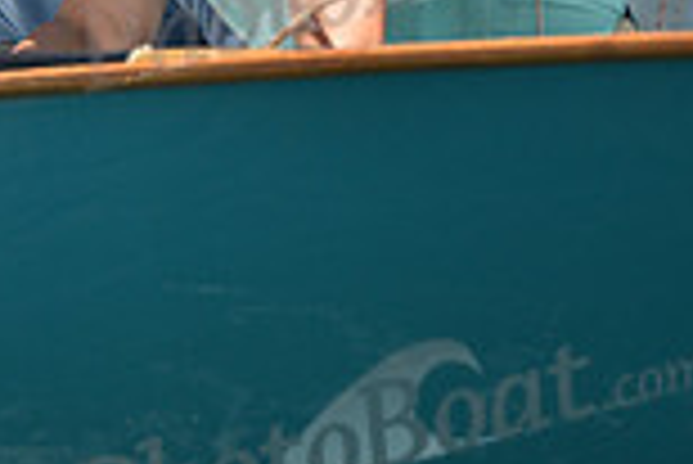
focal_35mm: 1506
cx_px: -153
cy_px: -196
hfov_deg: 1.4
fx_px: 29017
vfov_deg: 0.9
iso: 250
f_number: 4
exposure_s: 1/2000
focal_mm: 400
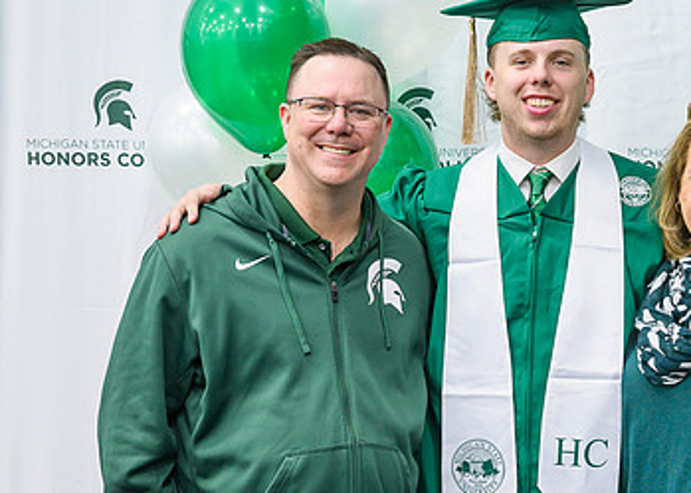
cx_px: 538
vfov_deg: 13.4
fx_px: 2099
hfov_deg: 18.5
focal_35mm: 107
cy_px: 301
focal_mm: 57
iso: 450
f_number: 4
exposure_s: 1/60
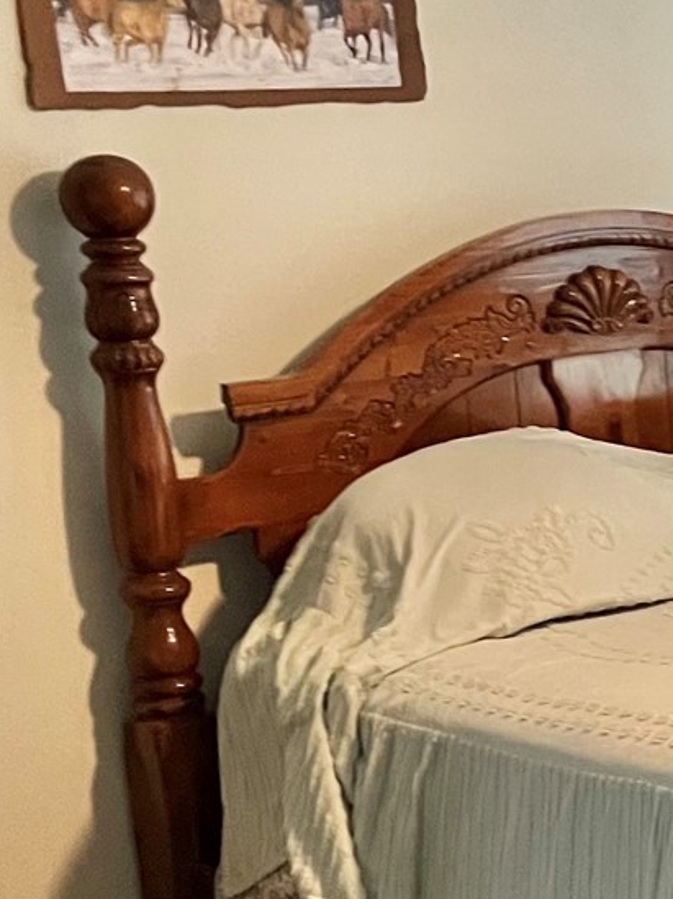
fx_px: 2362
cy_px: 670
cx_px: 1104
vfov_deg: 21.4
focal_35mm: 91
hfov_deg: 14.7
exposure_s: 1/60
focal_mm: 5.1
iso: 400
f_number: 1.6
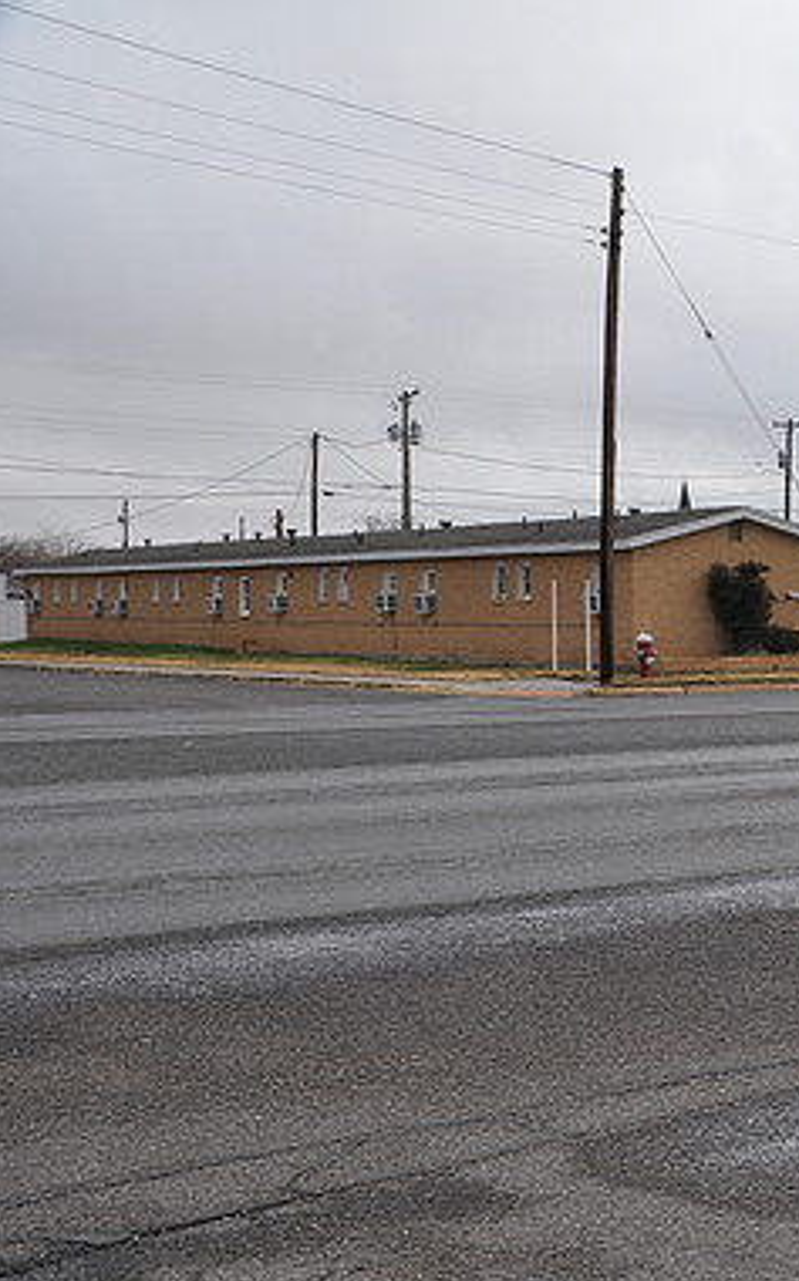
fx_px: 1954
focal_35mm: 56
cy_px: 642
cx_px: 961
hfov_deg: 21.4
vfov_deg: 36.3
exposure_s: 1/320
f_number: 9
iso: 200
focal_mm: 24
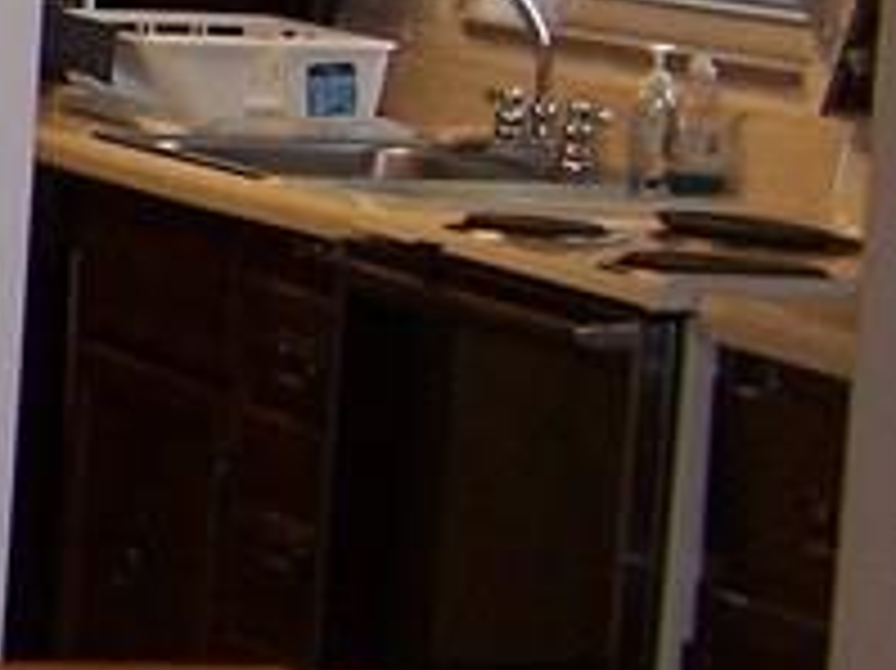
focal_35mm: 196
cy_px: 189
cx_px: -1234
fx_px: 5070
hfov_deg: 9.1
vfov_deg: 7.6
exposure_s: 1/60
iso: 140
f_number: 2.8
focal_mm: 6.3
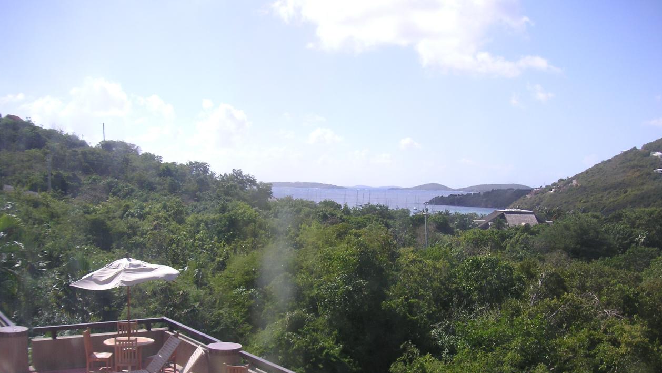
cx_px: 328
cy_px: 252
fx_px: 720
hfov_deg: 49.4
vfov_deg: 28.8
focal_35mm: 41
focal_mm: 6.1
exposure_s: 1/180
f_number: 6.7
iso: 50
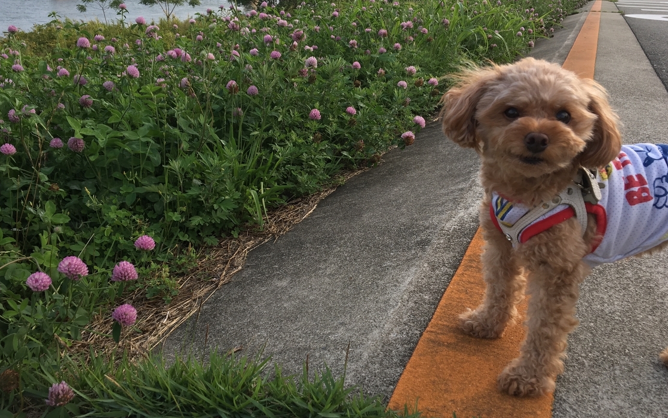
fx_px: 601
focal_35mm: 33
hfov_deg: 58.1
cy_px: 188
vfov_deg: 38.3
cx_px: 330
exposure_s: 1/434
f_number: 2.2
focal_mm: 4.15
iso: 25
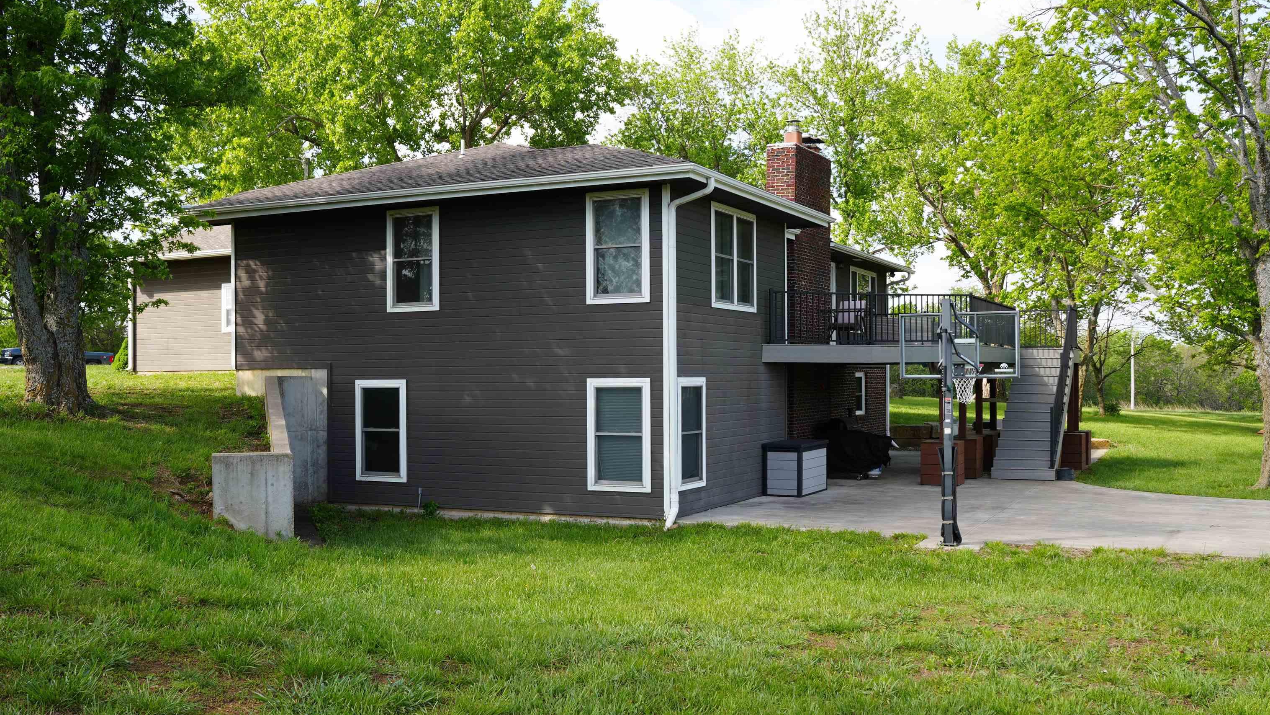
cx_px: 630
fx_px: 1184
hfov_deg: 56.4
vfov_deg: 33.6
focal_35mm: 35
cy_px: 383
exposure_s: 1/100
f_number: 7.1
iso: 100
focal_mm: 22.1
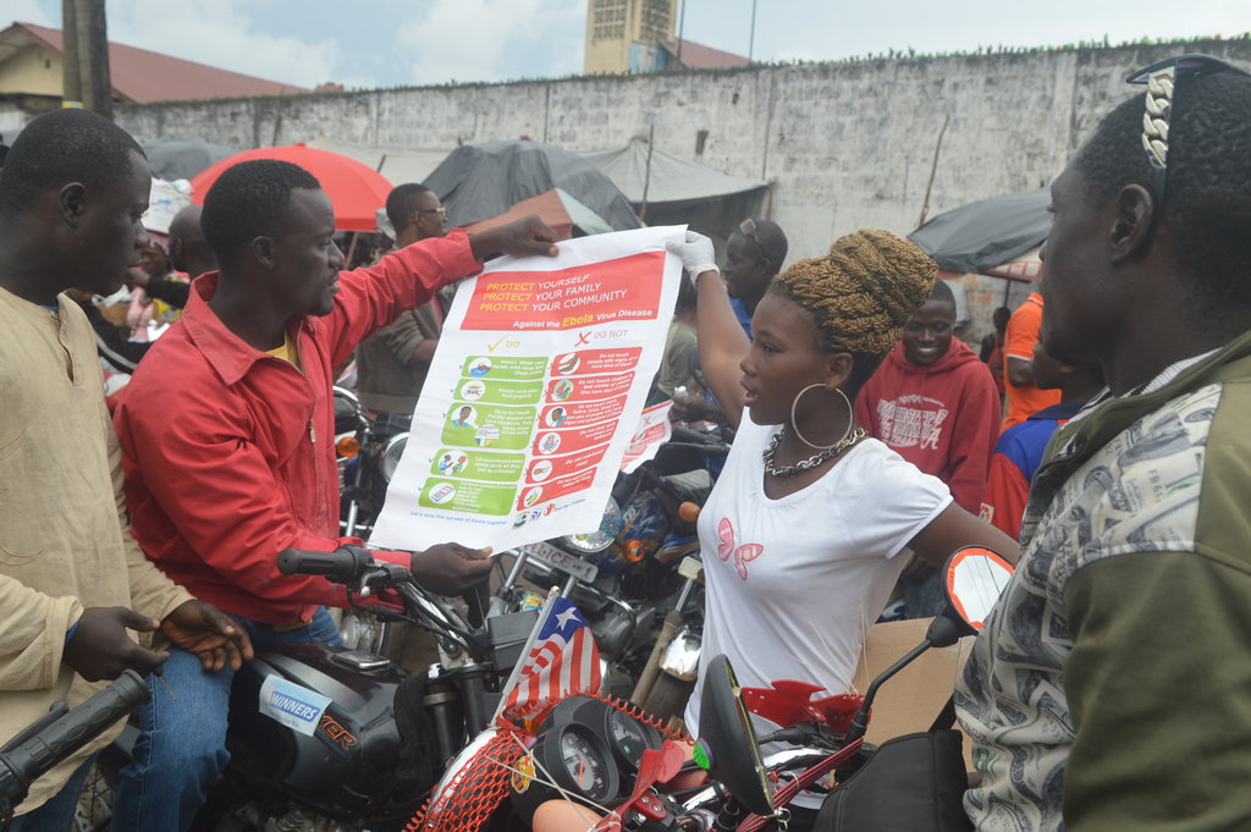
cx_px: 626
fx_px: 1198
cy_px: 416
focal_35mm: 34
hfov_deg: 55.1
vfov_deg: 38.3
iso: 100
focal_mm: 23
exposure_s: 1/125
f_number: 5.6
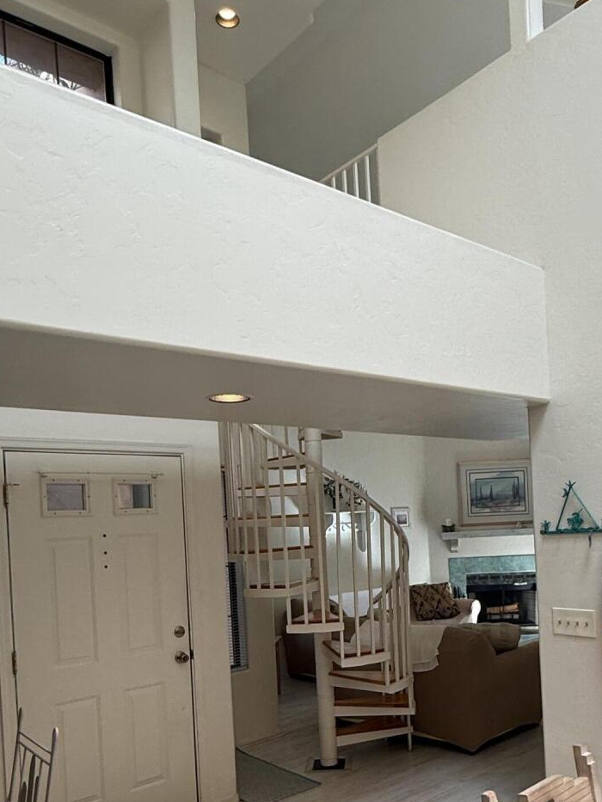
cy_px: 532
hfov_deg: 46.5
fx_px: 695
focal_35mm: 30
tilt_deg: -0.4
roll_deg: +2.8
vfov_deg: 58.7
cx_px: 366
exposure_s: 1/120
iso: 100
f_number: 2.2
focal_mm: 2.22
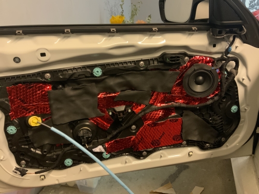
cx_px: 130
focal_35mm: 29
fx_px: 217
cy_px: 97
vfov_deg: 48.2
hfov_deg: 61.7
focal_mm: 3
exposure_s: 1/33
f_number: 1.8
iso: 250
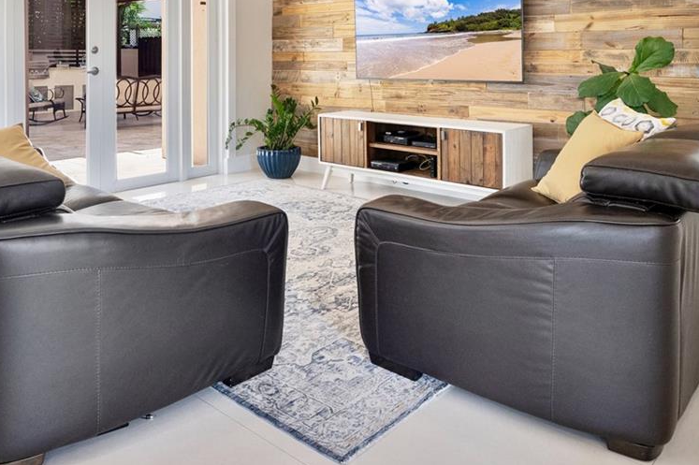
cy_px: 47
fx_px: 582
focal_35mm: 30
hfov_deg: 61.7
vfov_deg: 40.3
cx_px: 303
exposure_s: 1/30
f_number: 8
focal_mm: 14
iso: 2500
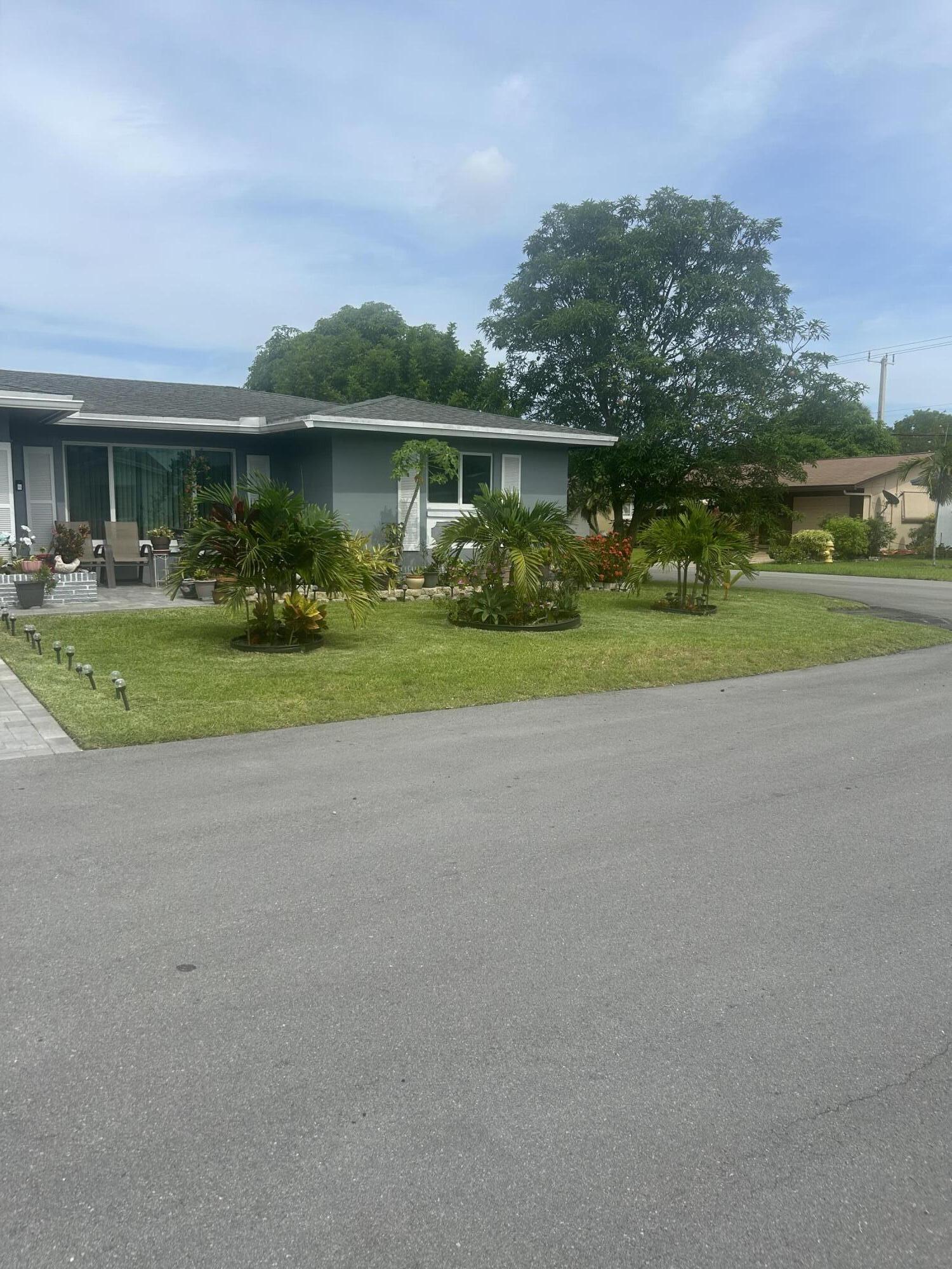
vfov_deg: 67.3
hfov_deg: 53.1
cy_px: 634
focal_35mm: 26
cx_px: 476
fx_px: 953
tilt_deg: -7.2
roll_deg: -0.8
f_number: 1.5
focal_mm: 5.7
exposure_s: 1/4831
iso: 50
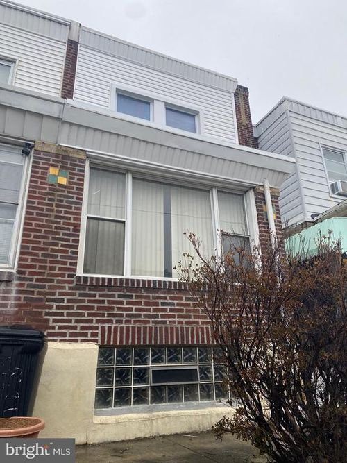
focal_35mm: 26
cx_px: 174
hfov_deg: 53.0
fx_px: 348
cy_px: 232
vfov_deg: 67.3
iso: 32
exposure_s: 1/379
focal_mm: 4.25
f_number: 1.8
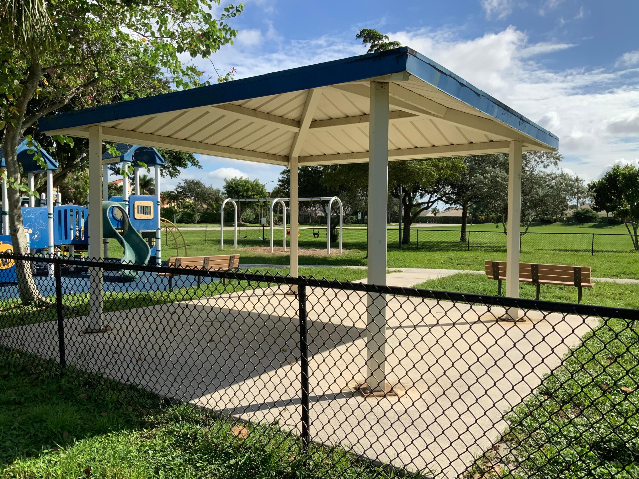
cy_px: 240
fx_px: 535
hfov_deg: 61.7
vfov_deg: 48.2
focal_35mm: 29
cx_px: 320
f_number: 1.8
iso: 20
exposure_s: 1/2320
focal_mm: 3
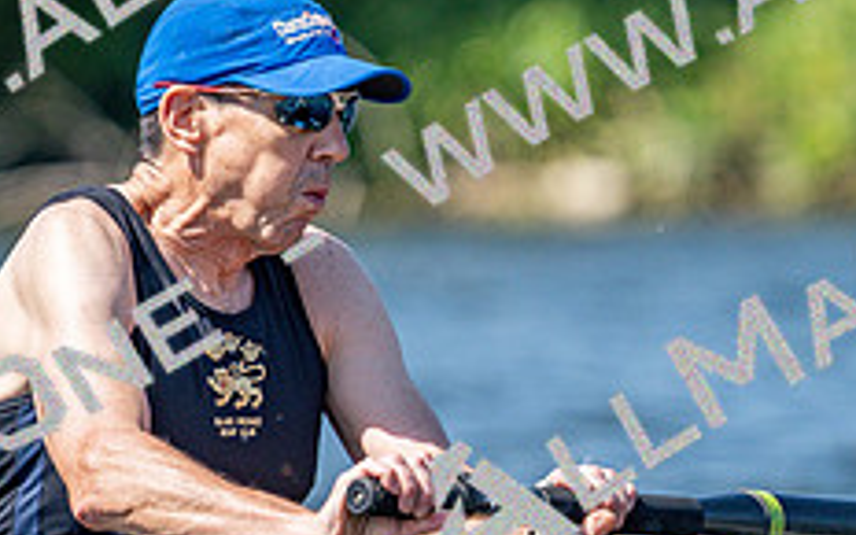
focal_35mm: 1178
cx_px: 114
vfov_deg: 1.1
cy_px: 268
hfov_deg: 1.8
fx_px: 27481
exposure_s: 1/2000
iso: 500
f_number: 6.3
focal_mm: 463
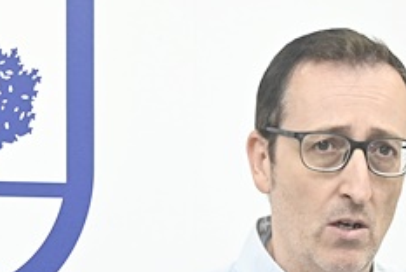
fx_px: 4234
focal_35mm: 375
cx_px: 308
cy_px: 732
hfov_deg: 5.5
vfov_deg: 3.6
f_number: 9
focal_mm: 57
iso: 800
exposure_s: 1/80
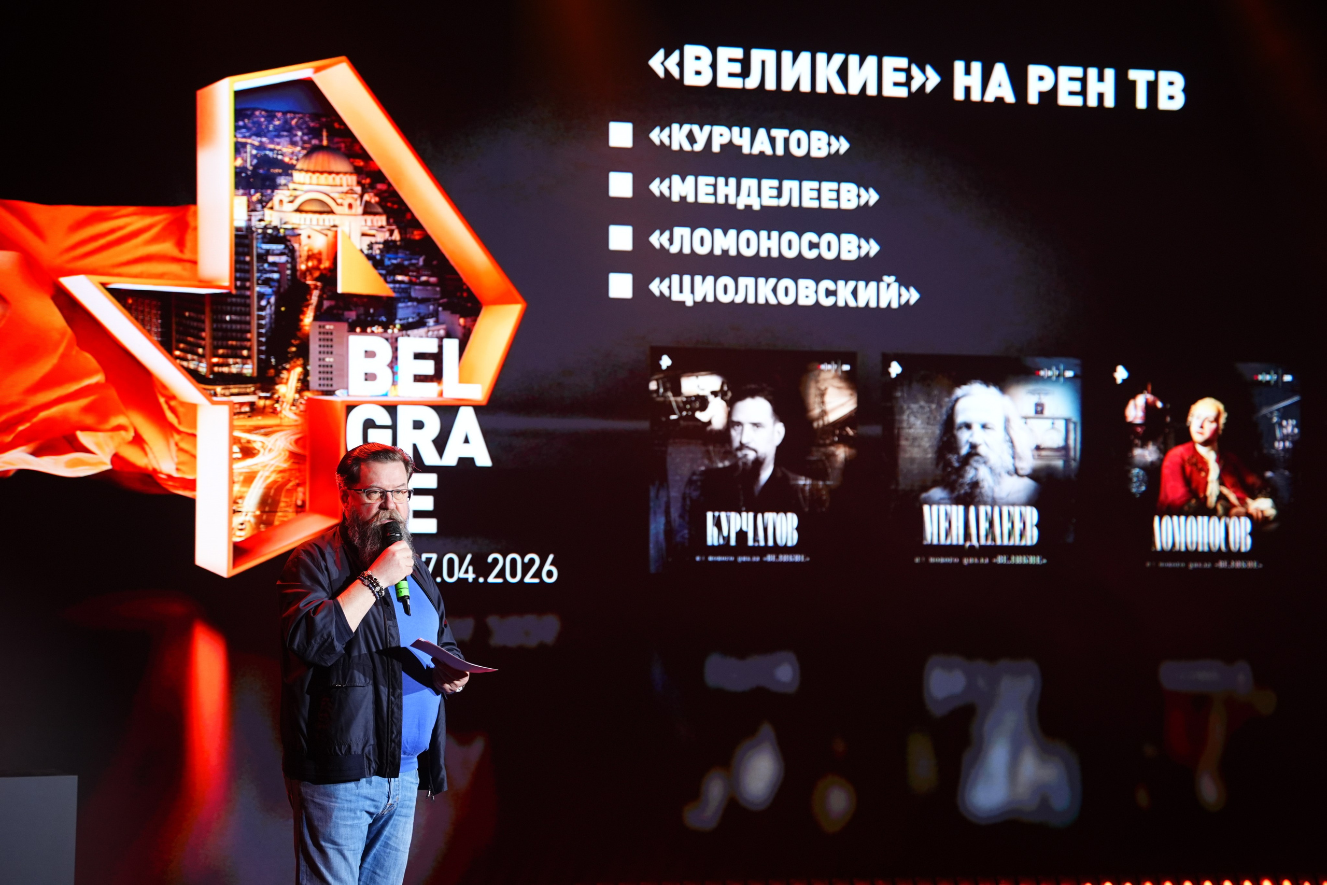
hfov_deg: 20.4
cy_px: 442
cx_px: 664
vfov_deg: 13.7
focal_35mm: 100
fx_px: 3686
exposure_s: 1/320
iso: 1250
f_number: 2.8
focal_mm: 100
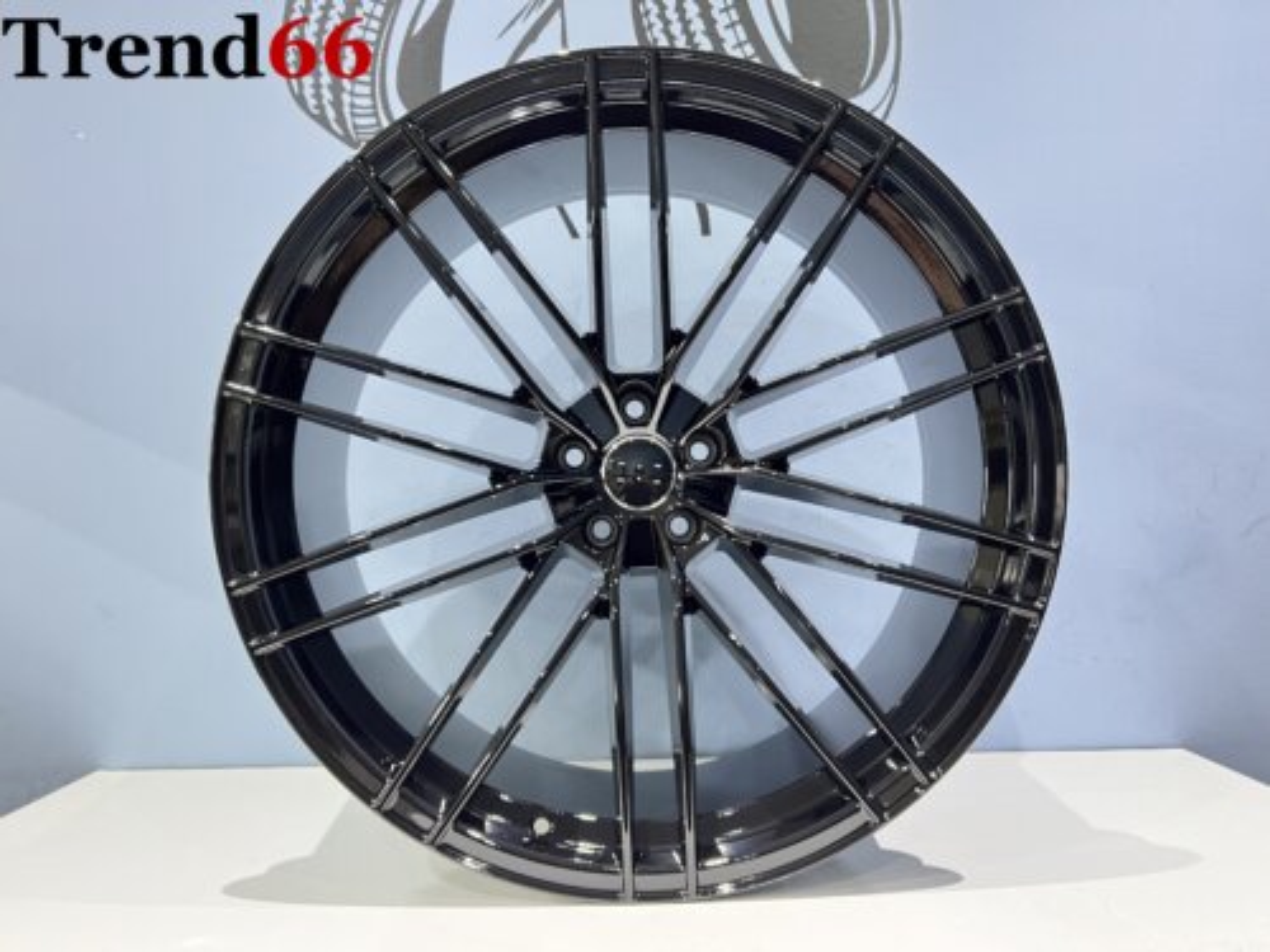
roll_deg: +1.3
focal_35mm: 26
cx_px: 635
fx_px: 954
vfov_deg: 53.1
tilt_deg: +2.0
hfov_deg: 67.3
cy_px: 476
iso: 800
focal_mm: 5.7
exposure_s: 1/25
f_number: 1.5
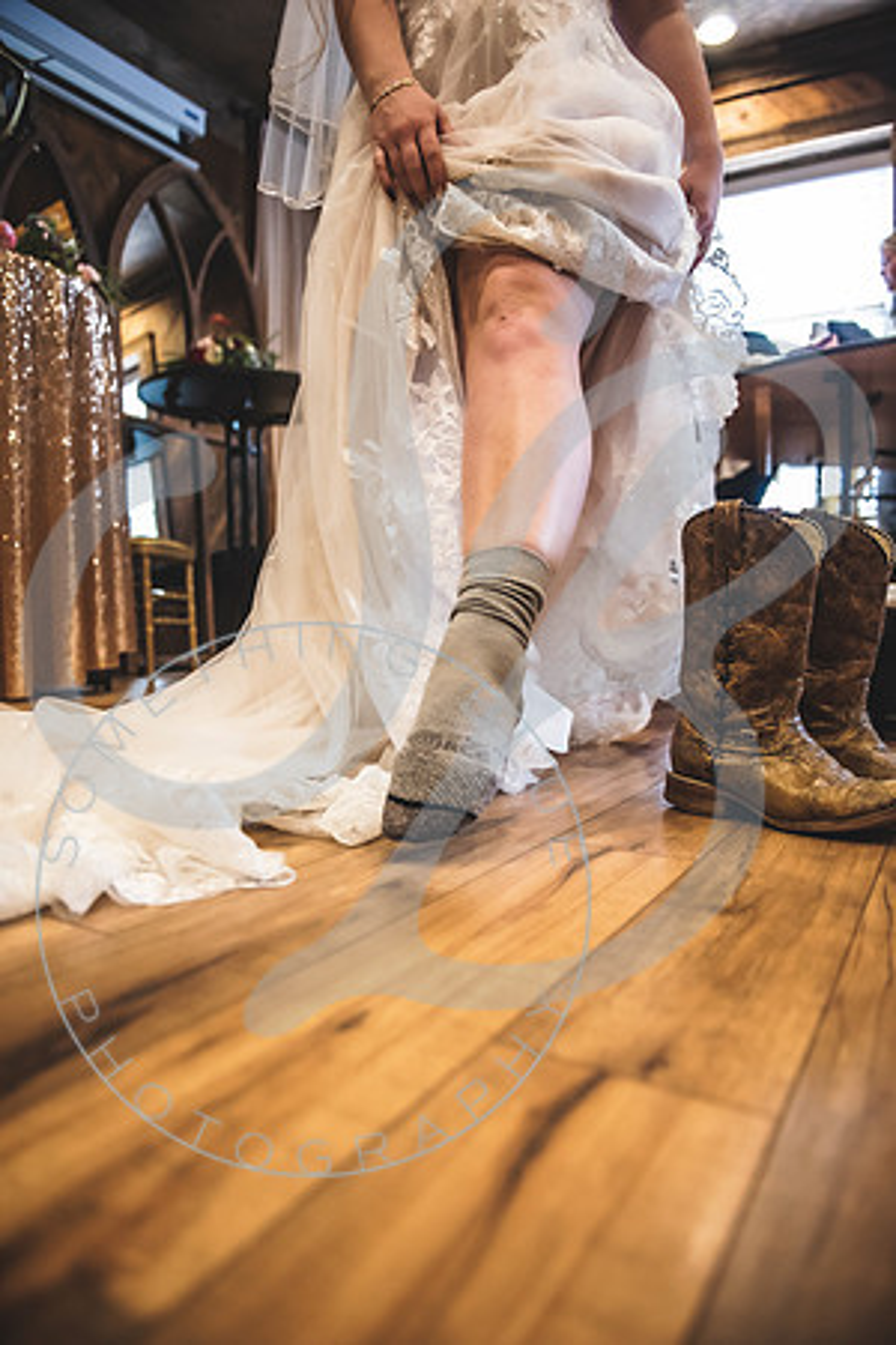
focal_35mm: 24
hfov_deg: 53.1
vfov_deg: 73.7
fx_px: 896
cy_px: 672
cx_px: 448
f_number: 2.8
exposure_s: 1/125
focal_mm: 24
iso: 2500
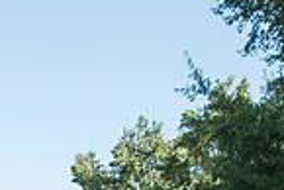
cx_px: 20
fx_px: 758
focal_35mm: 96
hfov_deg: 20.7
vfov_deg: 12.8
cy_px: 357
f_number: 5.6
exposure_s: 1/500
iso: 200
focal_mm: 24
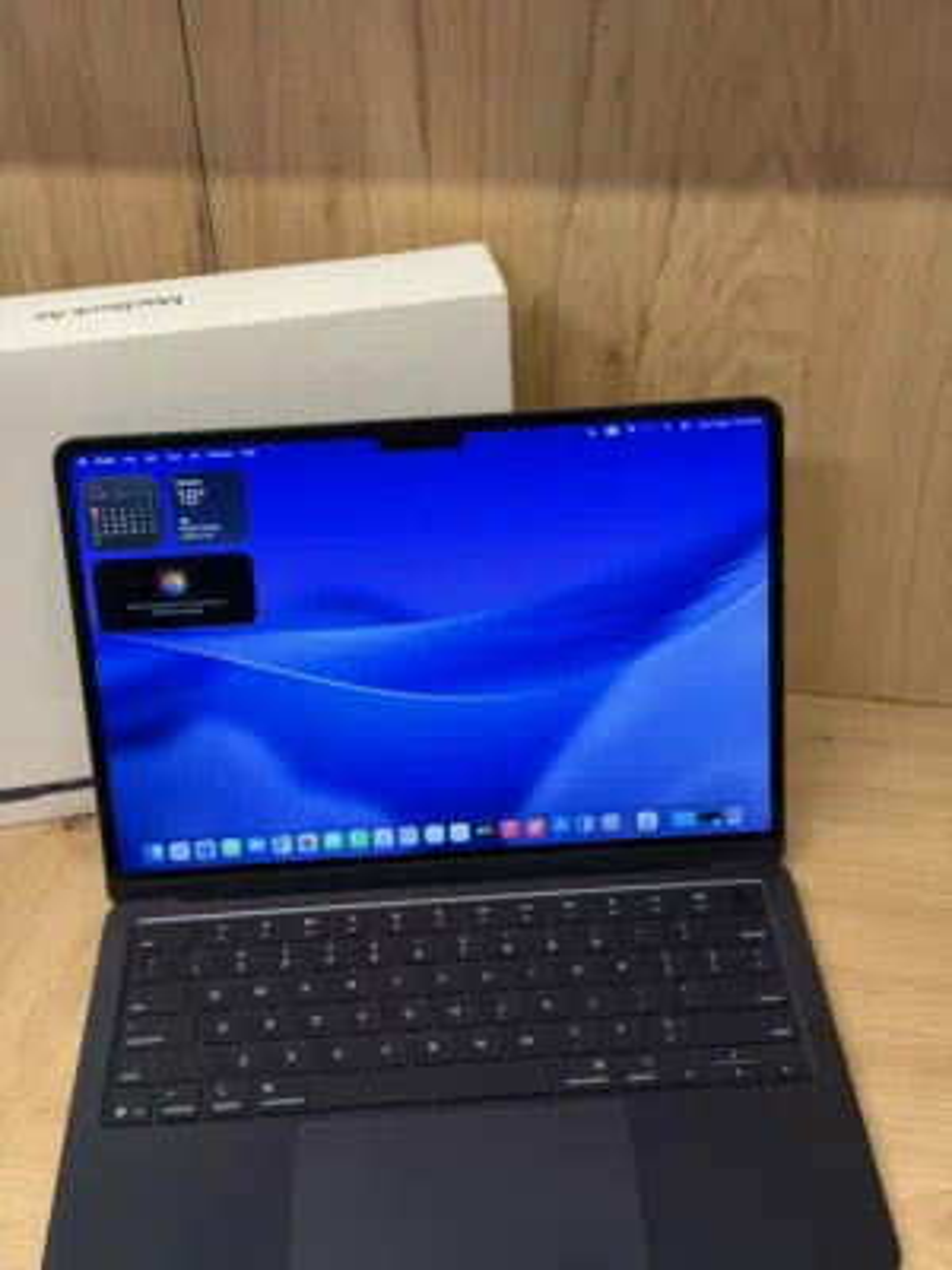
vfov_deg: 39.7
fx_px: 1760
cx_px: 476
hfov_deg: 30.3
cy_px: 635
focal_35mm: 48
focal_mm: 6.76
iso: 160
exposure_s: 1/50
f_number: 1.78
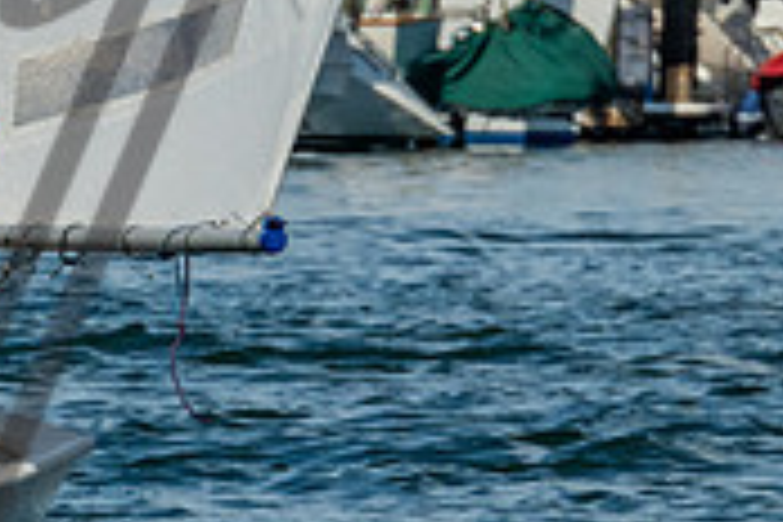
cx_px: -430
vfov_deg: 1.4
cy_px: -150
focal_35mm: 991
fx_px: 21553
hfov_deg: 2.1
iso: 250
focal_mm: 175
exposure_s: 1/800
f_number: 10
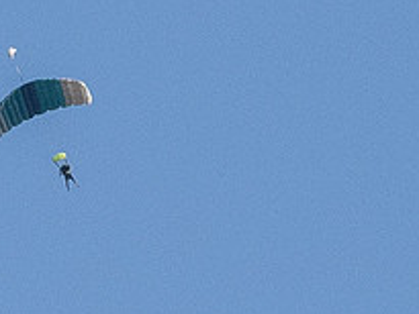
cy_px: 497
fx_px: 23169
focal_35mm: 1913
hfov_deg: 1.0
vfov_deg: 0.8
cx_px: -95
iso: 320
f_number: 4
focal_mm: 100
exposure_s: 1/4000
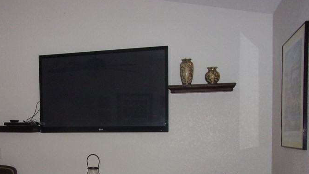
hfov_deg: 49.9
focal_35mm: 40
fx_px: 328
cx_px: 112
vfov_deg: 29.2
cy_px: 135
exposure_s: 1/34
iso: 200
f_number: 3.3
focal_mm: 4.3
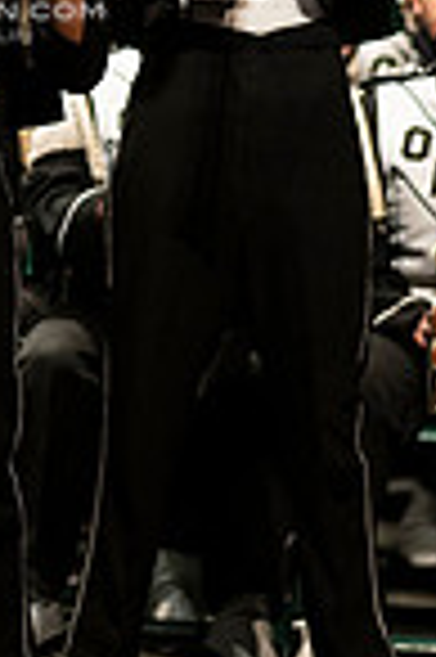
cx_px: -79
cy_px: -86
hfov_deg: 1.5
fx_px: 16879
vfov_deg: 2.2
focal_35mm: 927
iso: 3200
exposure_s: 1/500
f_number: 2.8
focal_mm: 300
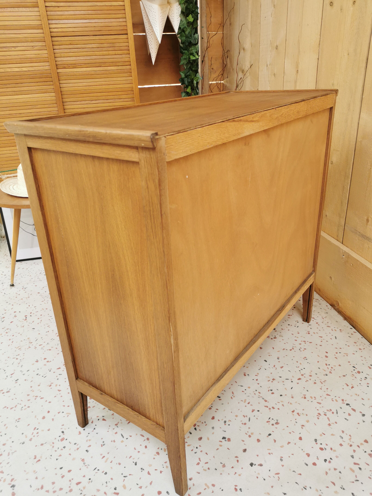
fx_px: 387
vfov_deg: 65.3
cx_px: 186
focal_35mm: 27
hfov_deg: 51.4
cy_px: 248
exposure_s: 1/100
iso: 100
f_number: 1.8
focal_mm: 5.58
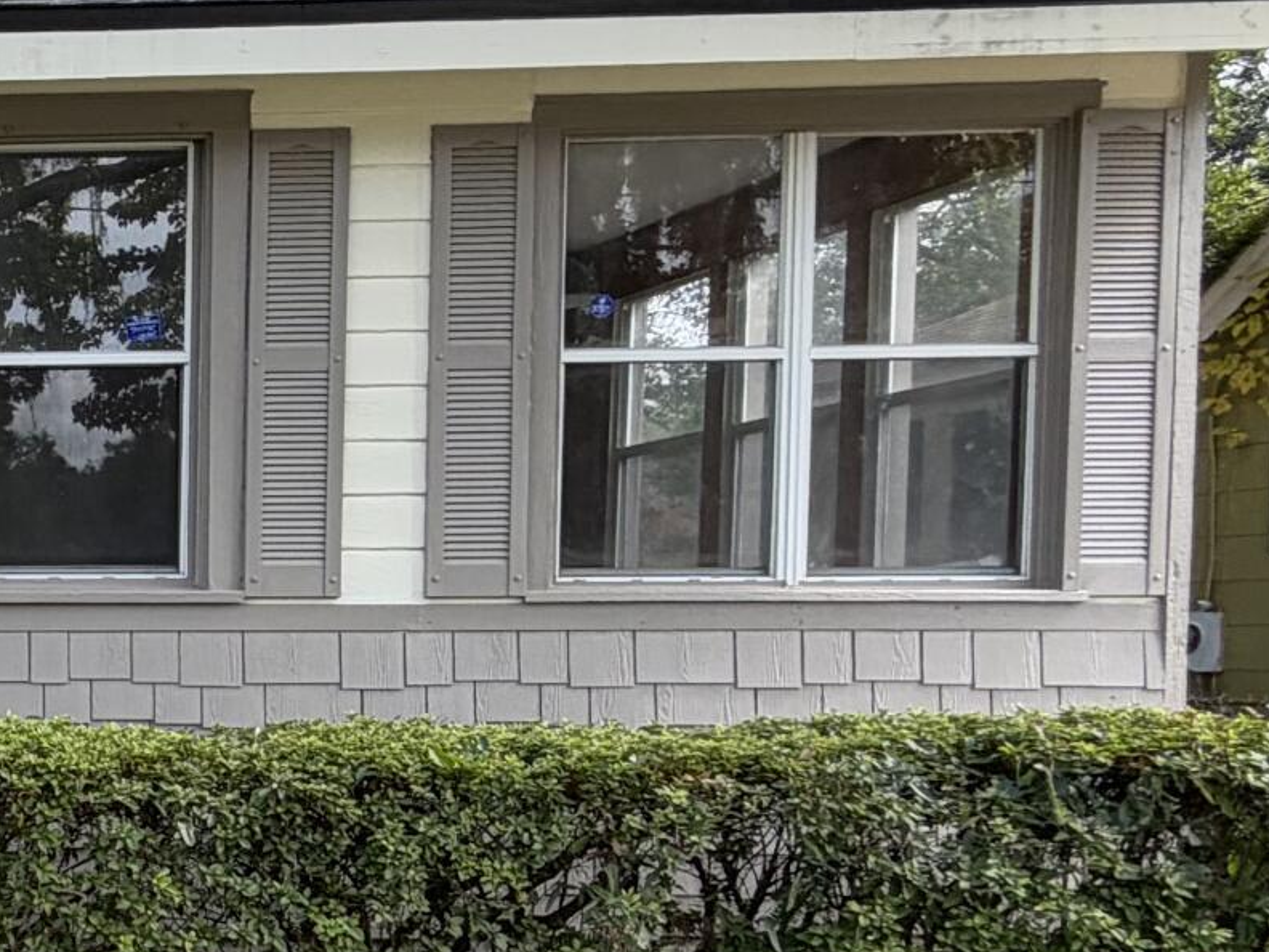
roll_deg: -0.5
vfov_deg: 27.0
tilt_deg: -2.2
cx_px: -577
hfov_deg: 27.0
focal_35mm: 53
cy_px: 747
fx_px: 1943
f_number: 2.2
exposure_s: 1/267
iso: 50
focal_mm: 2.22
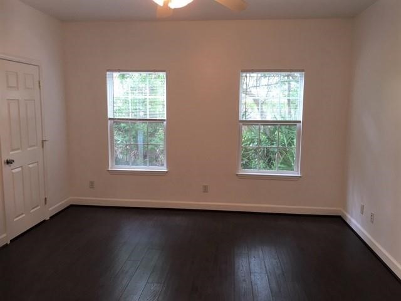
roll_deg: -0.7
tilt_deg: -6.7
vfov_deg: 48.2
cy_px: 150
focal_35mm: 29
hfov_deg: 61.7
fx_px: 336
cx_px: 200
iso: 25
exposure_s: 1/15
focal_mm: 4.15
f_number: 2.2
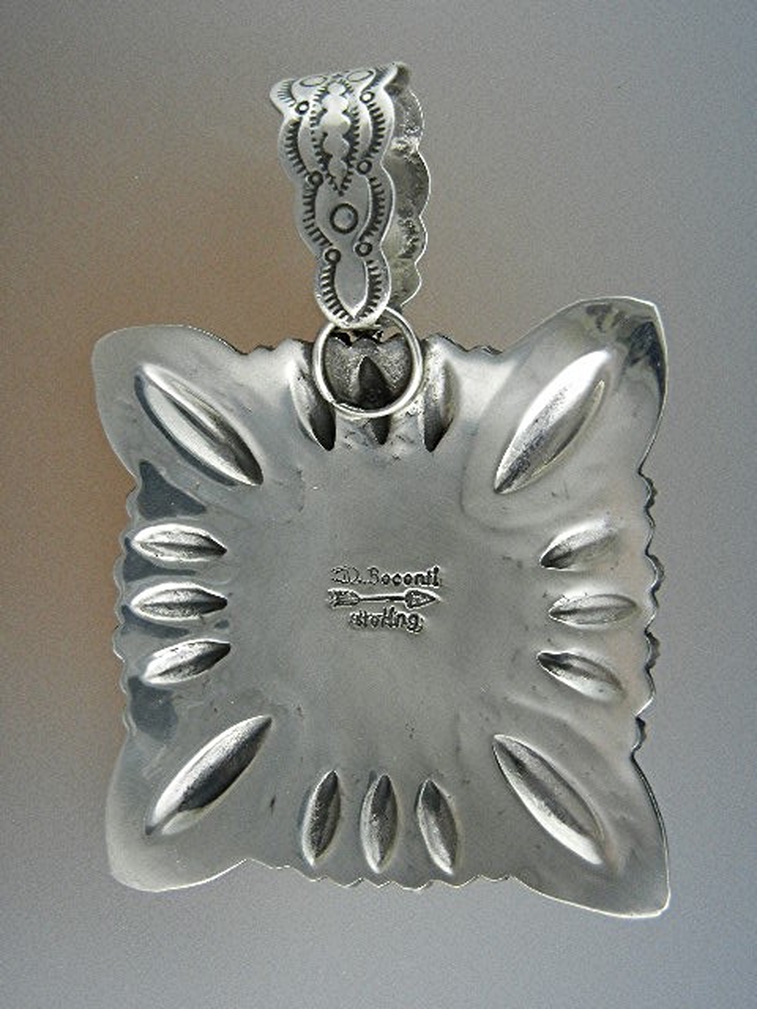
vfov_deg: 42.1
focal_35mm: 45
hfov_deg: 32.2
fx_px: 1312
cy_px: 504
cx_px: 378
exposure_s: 1/31.5
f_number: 3.8
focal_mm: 8.1
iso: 400
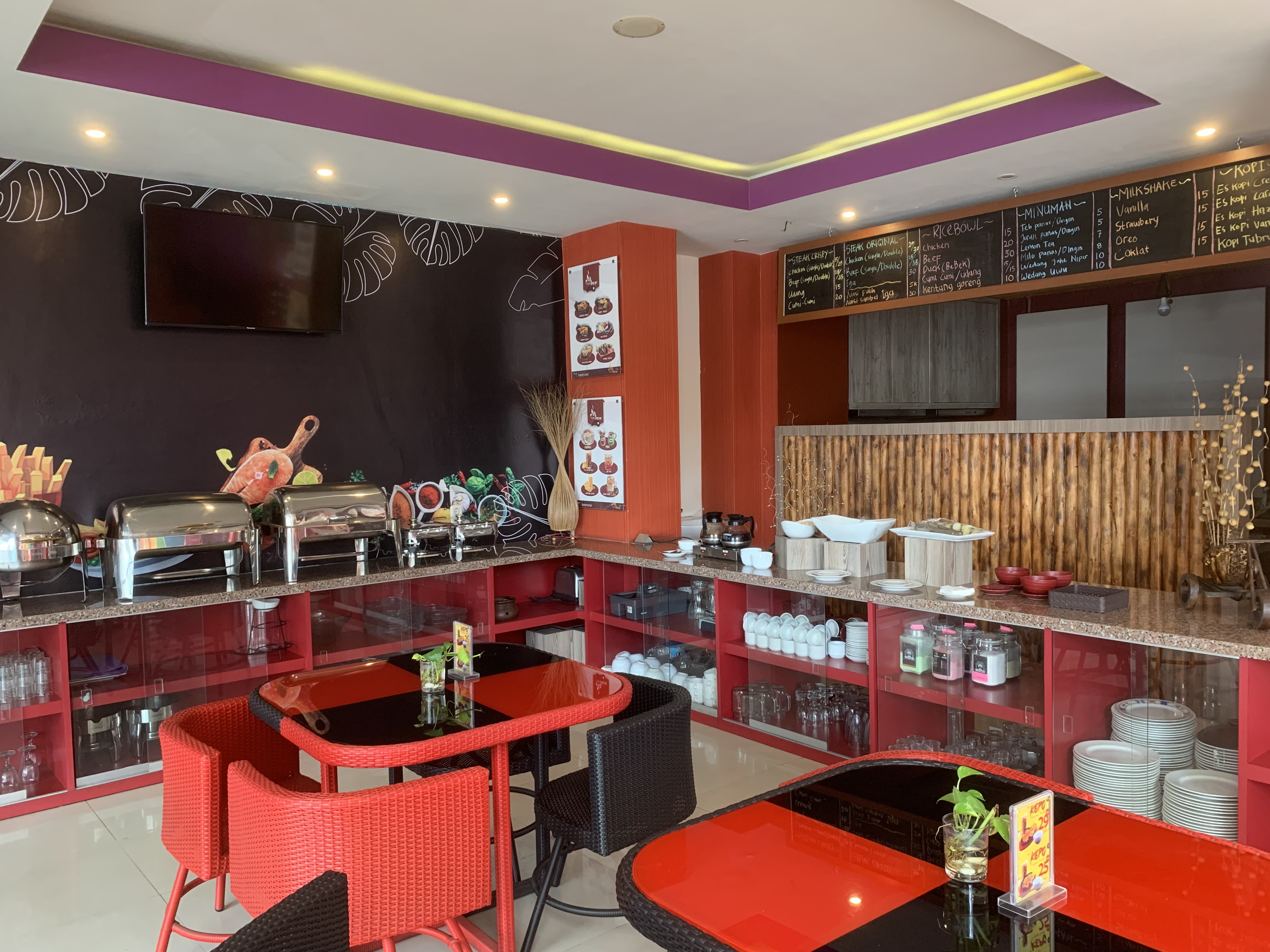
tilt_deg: -2.7
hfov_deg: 67.3
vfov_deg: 53.1
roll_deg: +0.3
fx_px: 954
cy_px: 476
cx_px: 635
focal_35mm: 26
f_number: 1.8
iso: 200
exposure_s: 1/60
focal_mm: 4.25
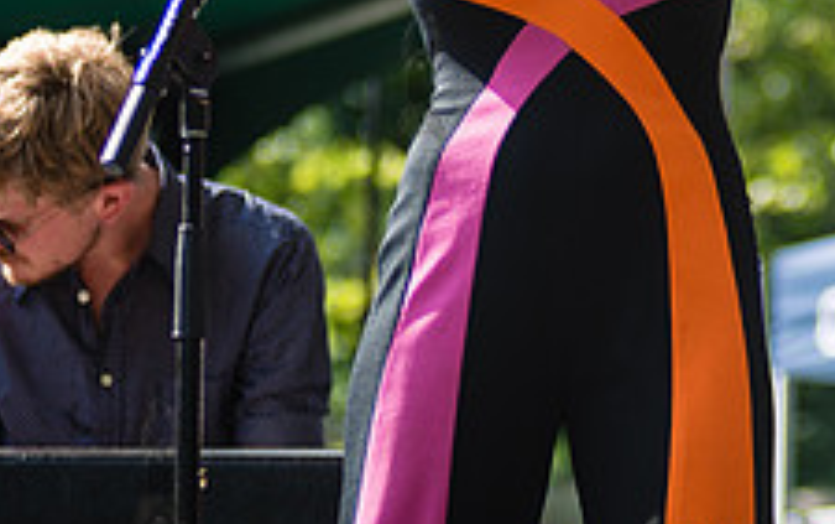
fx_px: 6354
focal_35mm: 279
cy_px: -121
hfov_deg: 7.5
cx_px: 796
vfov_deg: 4.7
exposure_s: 1/1000
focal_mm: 92
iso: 200
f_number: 2.8
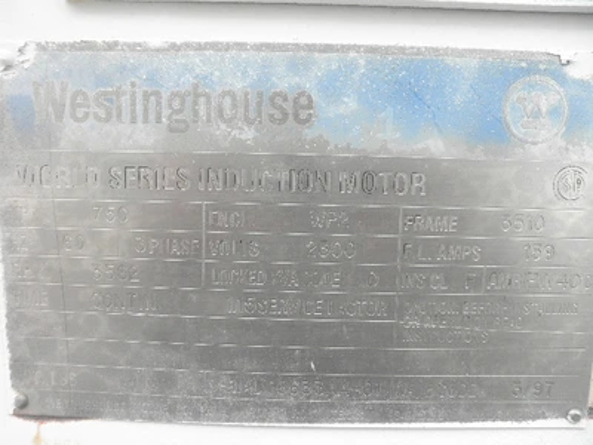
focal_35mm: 28
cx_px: 296
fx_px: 480
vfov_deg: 49.7
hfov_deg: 63.4
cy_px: 222
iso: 64
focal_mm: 5
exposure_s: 1/160
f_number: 3
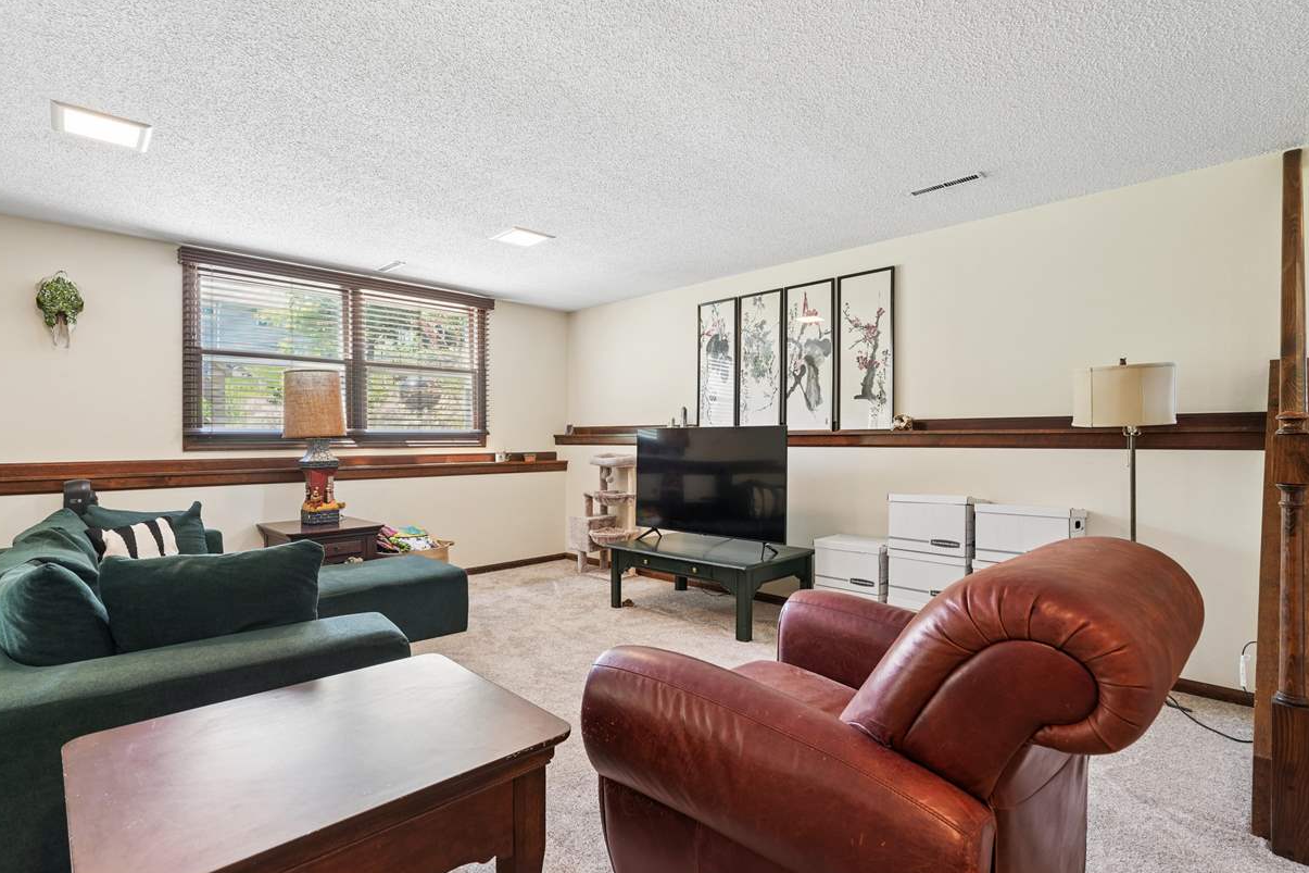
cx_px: 633
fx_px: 618
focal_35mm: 17
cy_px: 441
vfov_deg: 70.4
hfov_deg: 93.3
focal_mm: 16
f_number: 8
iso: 400
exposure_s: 1/6
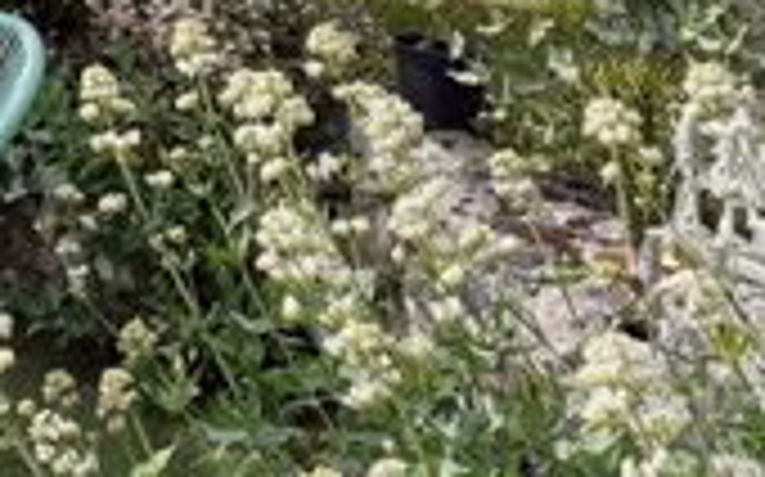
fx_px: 2104
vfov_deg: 11.8
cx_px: -459
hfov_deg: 17.9
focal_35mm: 101
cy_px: -414
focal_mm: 3.6
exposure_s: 1/1629
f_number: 1.9
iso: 40
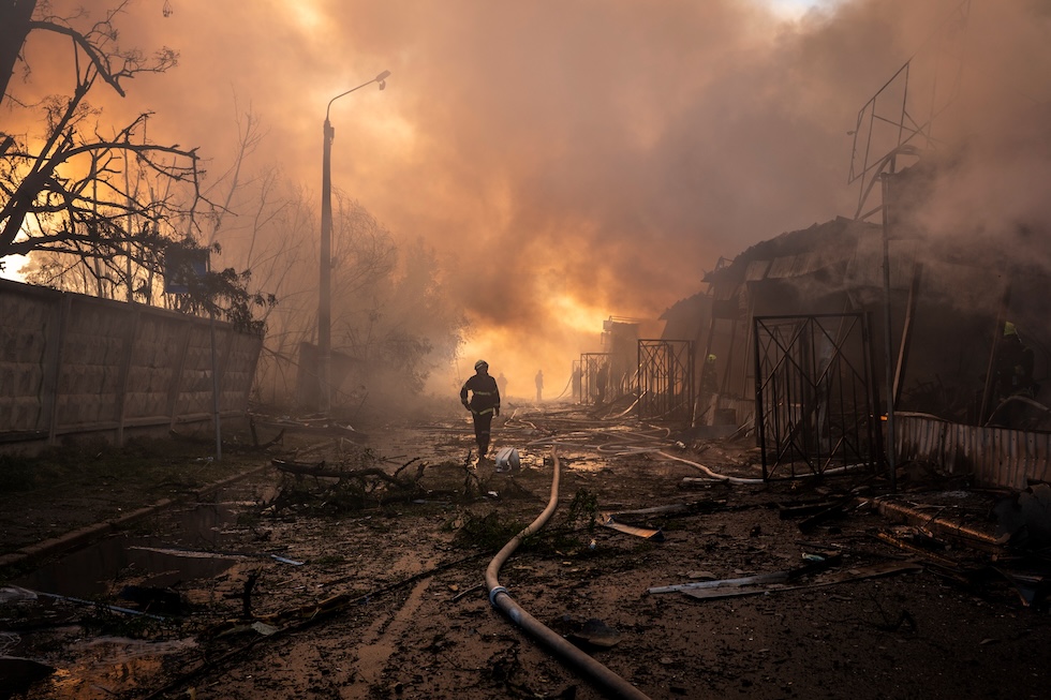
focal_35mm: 34
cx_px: 526
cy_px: 350
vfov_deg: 38.9
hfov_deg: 55.8
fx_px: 992
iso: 320
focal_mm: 34
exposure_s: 1/640
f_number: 4.5
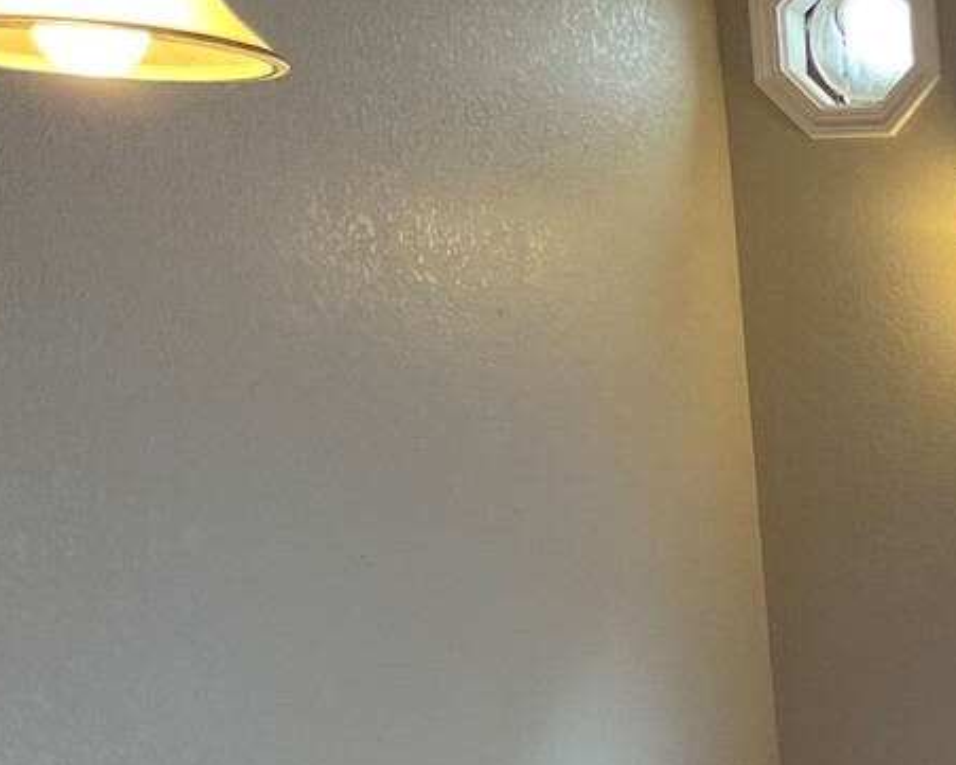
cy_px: 793
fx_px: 2547
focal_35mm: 90
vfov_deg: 16.7
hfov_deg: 17.6
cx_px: 1666
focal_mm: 5.1
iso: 50
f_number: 1.6
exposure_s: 1/120
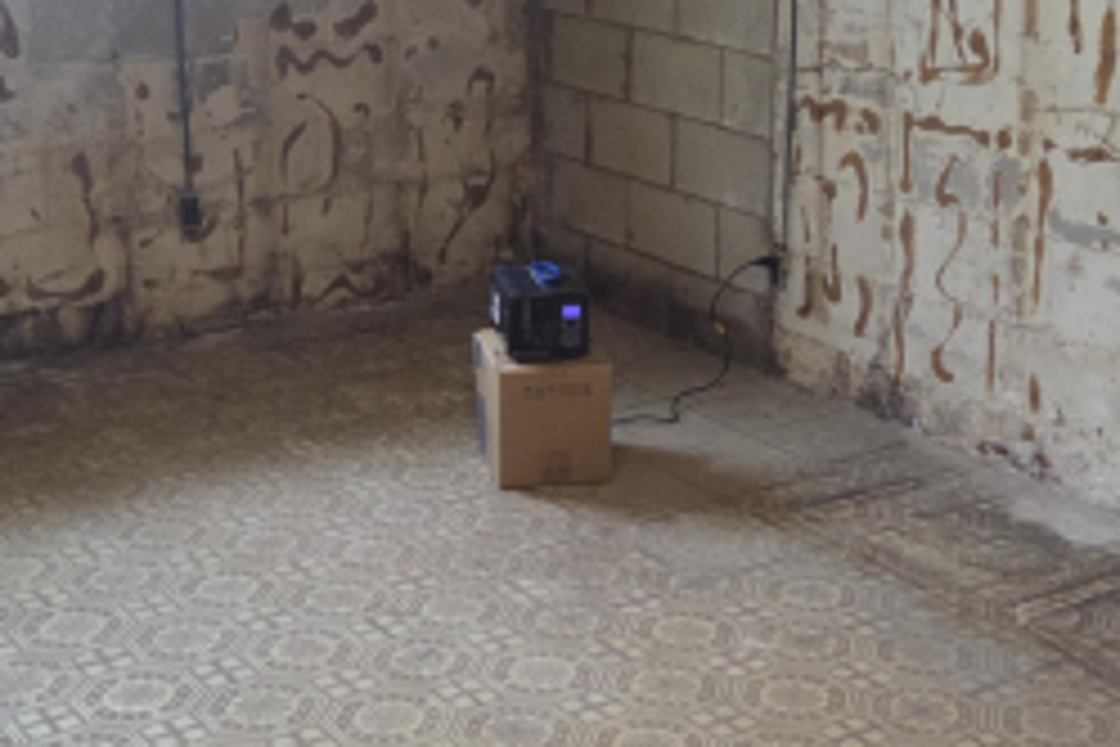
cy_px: 279
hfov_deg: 31.4
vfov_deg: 21.2
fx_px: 1991
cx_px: 560
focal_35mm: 64
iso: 1250
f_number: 1.8
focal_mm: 5.4
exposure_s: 1/120
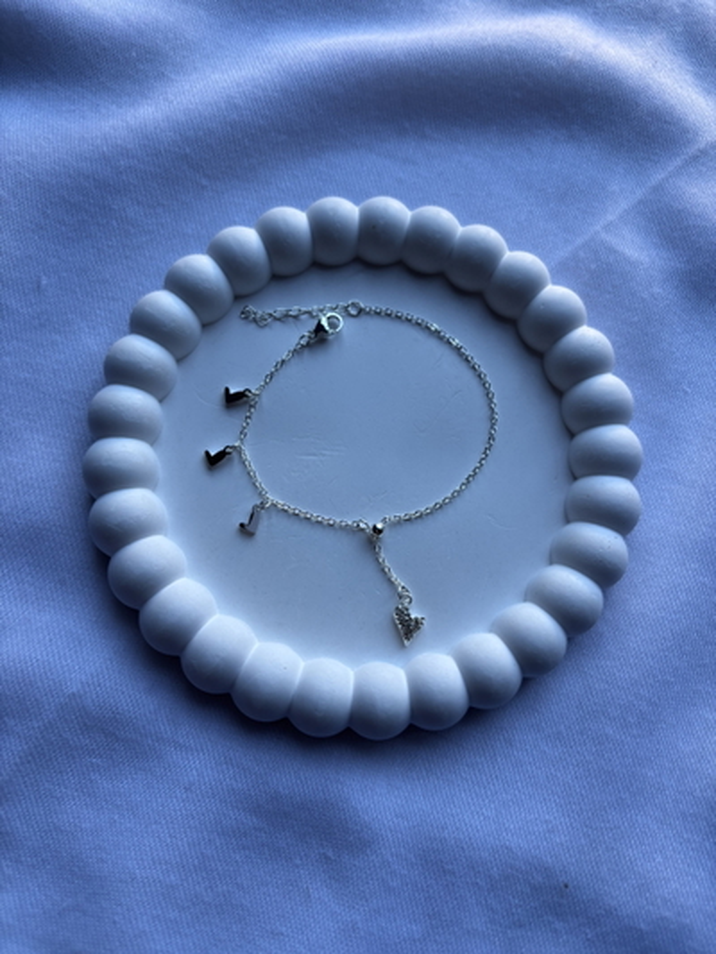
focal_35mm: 26
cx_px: 358
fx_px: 717
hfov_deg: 53.1
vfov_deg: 67.3
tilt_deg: -76.5
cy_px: 477
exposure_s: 1/138
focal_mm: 5.96
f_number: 1.6
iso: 32
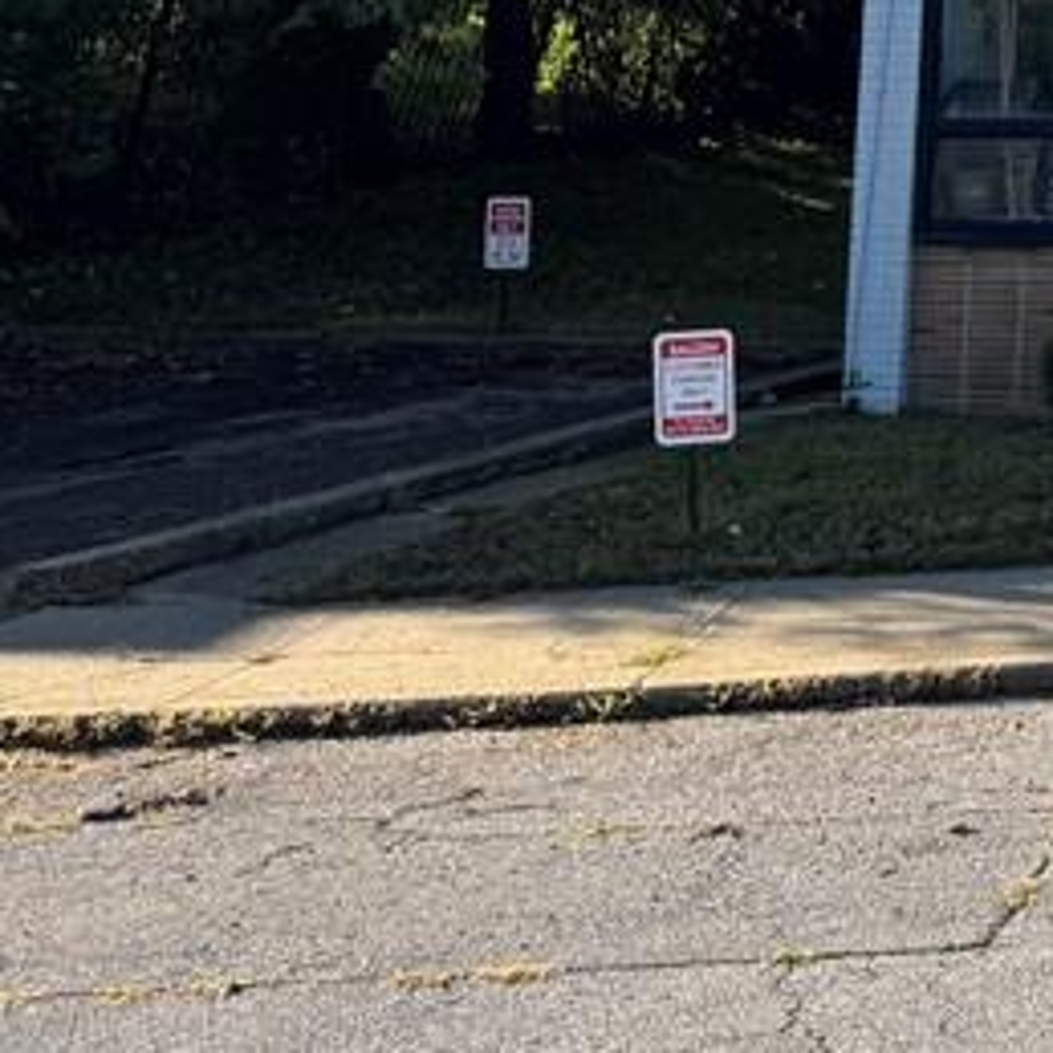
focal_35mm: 84
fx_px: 2891
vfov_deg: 19.6
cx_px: 1947
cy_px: -167
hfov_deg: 16.8
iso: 80
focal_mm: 6.76
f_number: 1.78
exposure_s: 1/1767
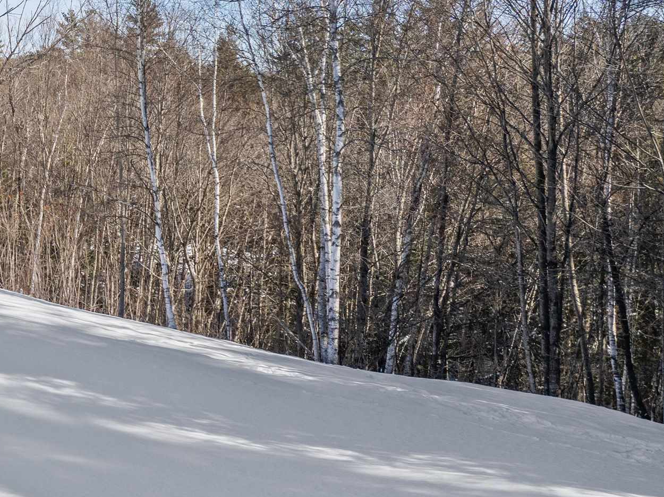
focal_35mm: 59
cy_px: 92
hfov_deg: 28.4
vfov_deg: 24.4
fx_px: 1131
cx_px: -136
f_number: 2.8
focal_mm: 12.29
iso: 110
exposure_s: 1/1600
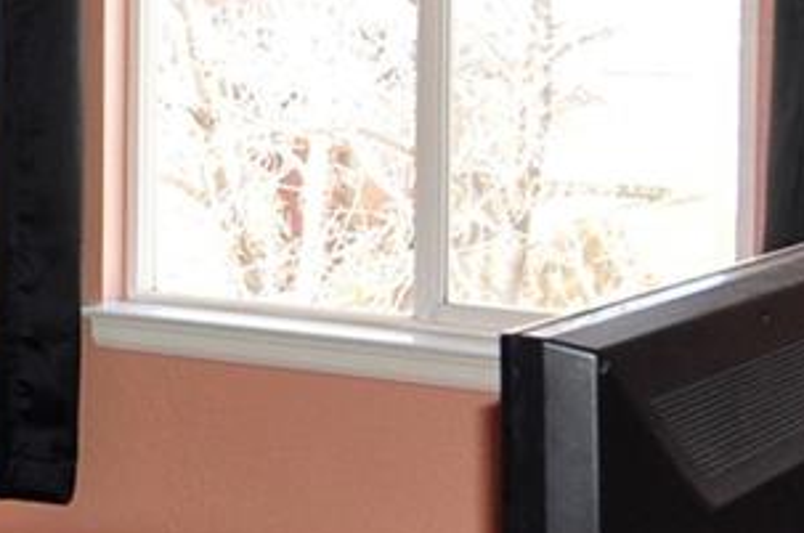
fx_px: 2118
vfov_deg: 14.2
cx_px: 13
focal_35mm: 95
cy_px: 69
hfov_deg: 20.8
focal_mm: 12
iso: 200
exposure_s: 1/60
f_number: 4
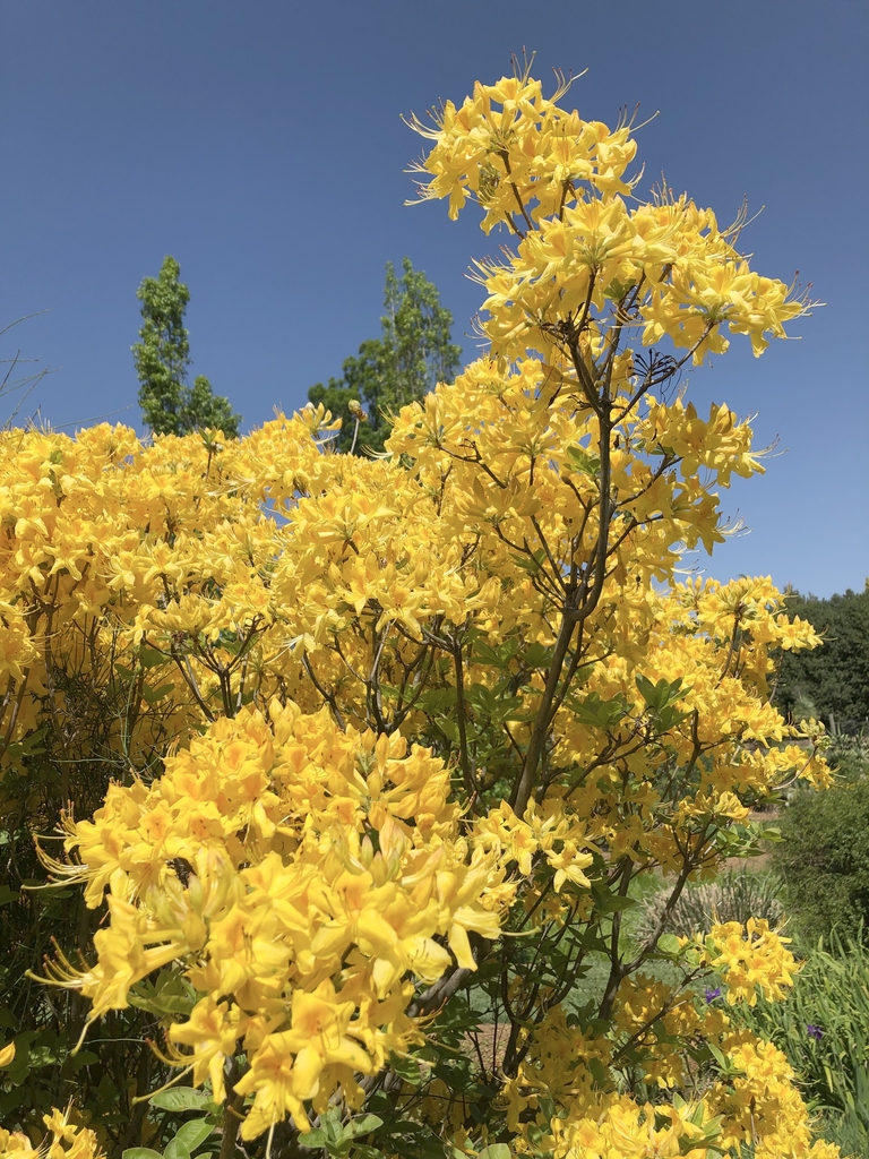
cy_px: 580
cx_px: 434
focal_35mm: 28
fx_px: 937
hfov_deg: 49.7
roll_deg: +6.3
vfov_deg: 63.4
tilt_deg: +14.3
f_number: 1.8
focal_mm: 3.99
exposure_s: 1/2558
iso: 20
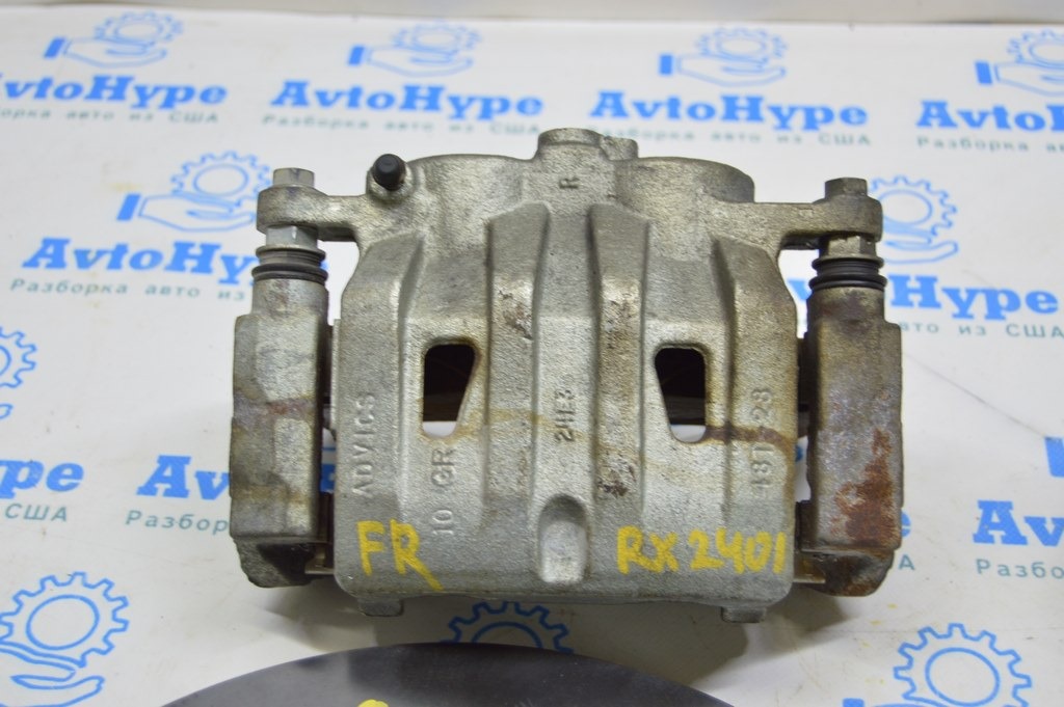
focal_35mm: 57
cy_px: 354
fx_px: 1683
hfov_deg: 35.1
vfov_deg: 23.7
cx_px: 532
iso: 400
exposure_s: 1/20
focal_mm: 38
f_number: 5.6
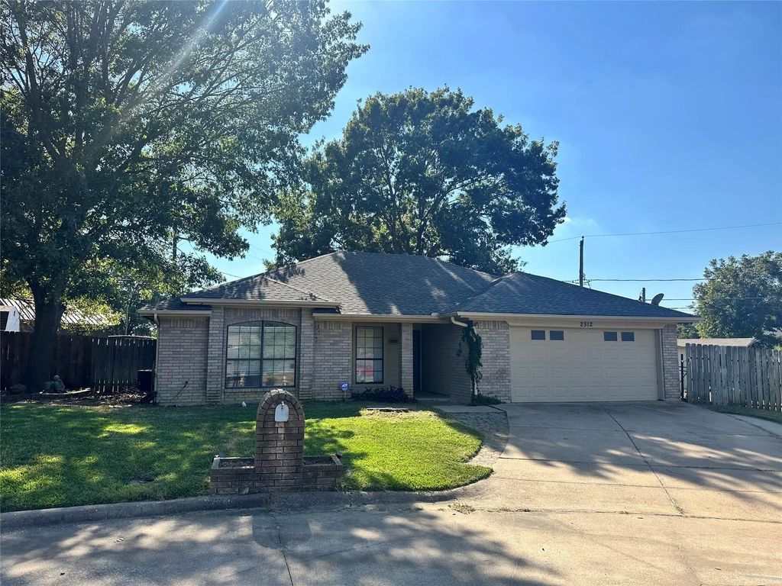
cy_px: 293
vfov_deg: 56.8
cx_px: 391
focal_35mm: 24
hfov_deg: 71.6
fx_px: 542
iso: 80
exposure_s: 1/4184
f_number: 1.78
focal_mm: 6.86
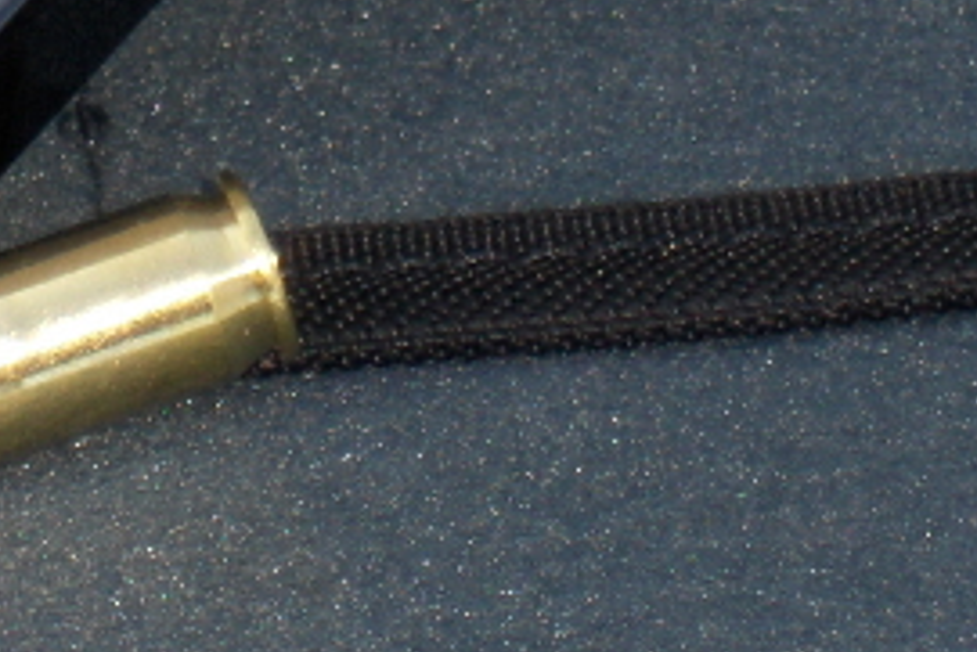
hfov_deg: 6.4
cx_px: -105
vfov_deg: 4.2
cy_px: -389
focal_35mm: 322
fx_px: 8743
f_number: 5
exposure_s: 1/125
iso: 131
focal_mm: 22.5
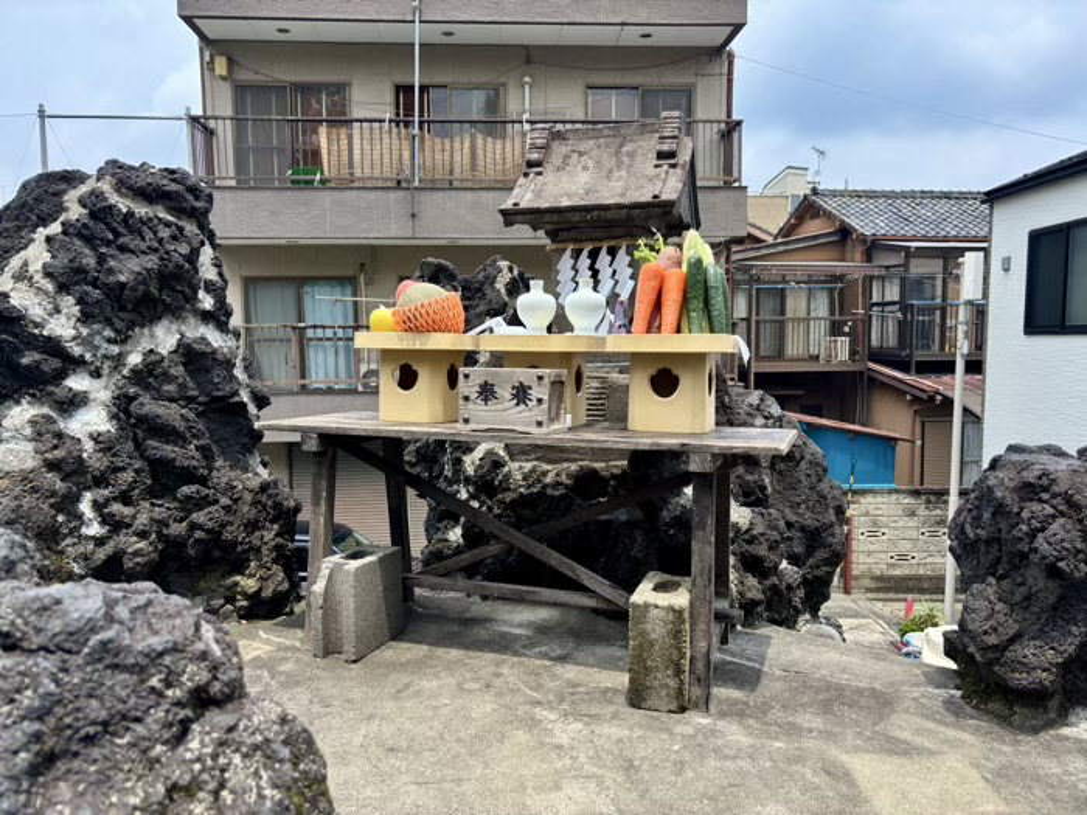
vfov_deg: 53.1
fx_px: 816
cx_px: 544
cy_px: 408
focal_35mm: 26
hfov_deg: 67.3
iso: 50
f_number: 1.6
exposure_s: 1/1522
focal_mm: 5.96
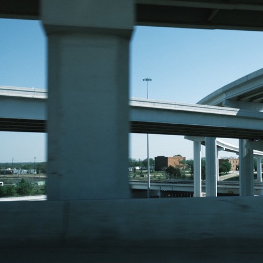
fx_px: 438
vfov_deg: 33.4
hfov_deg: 32.3
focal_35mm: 51
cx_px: 219
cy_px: 148
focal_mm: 22.4
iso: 100
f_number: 5.1
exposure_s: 1/180
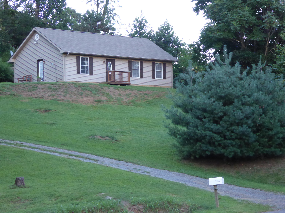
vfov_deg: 13.8
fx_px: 881
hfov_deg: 18.4
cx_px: 142
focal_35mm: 107
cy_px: 106
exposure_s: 1/60
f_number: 5
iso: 800
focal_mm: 17.5
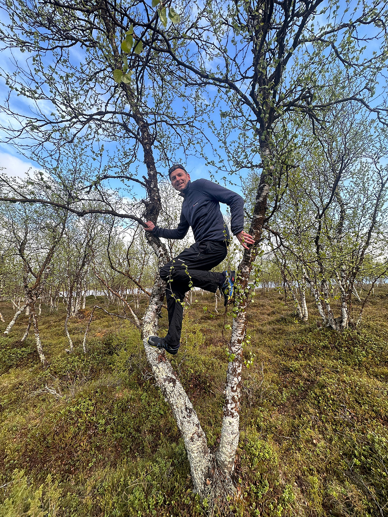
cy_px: 258
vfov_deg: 102.1
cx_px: 194
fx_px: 209
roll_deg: +2.6
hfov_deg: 85.7
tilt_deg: +7.0
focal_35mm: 14
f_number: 2.2
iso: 40
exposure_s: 1/575
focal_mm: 2.22
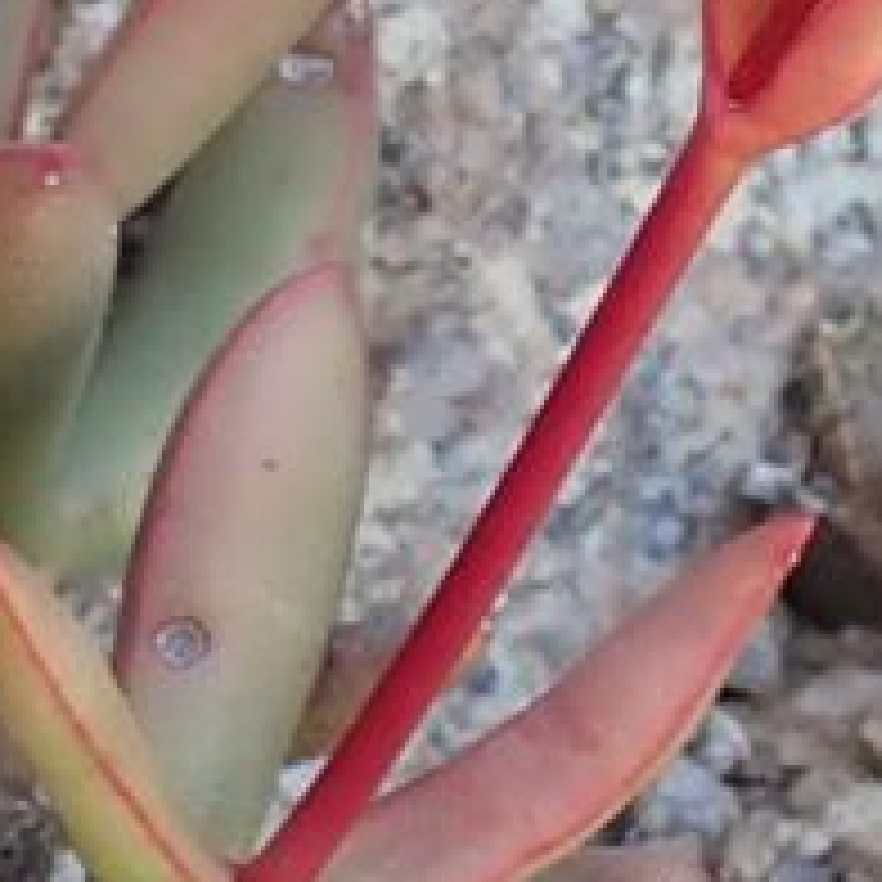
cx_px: -1431
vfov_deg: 6.5
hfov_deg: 6.1
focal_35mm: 270
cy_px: 248
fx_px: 7783
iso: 100
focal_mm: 5.5
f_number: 3.2
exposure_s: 1/60
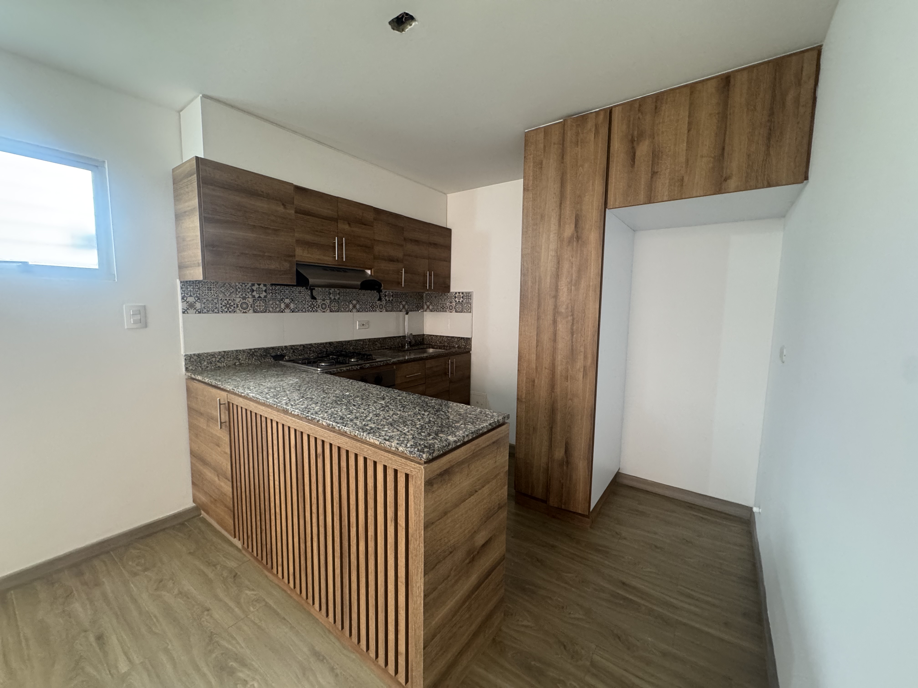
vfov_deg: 85.7
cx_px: 459
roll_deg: -0.7
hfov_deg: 102.1
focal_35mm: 14
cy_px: 344
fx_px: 371
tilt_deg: -5.8
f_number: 2.2
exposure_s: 1/60
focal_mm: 2.22
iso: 400
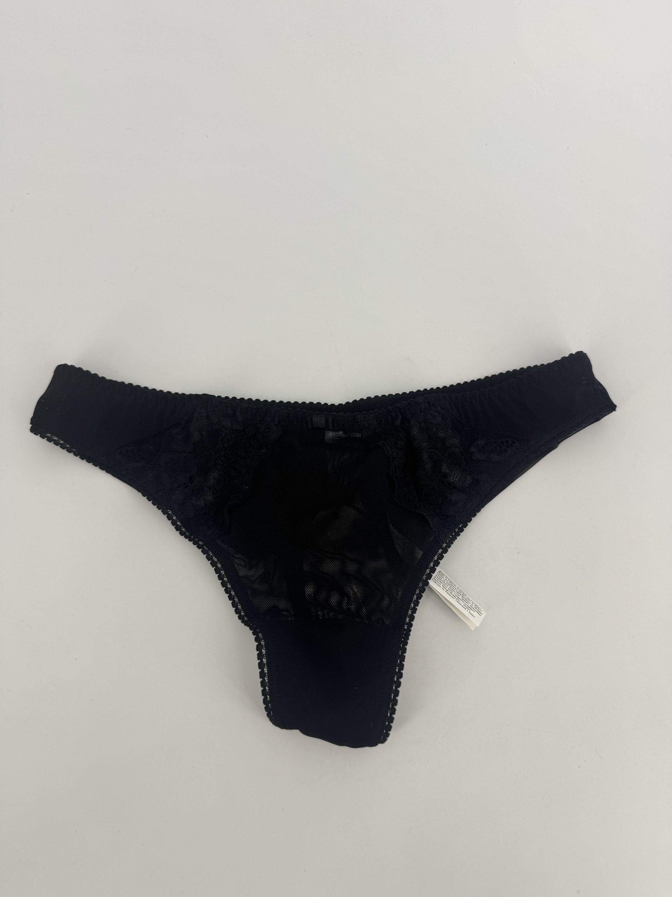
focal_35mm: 24
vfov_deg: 71.6
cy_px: 448
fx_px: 621
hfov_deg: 56.8
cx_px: 336
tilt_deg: -69.2
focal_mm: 6.76
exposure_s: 1/1059
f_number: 1.78
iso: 80
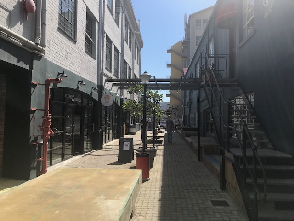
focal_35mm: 28
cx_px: 147
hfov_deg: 63.4
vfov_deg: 49.7
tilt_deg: +2.1
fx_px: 238
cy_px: 110
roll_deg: -0.4
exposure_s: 1/2227
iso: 20
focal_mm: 3.99
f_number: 1.8
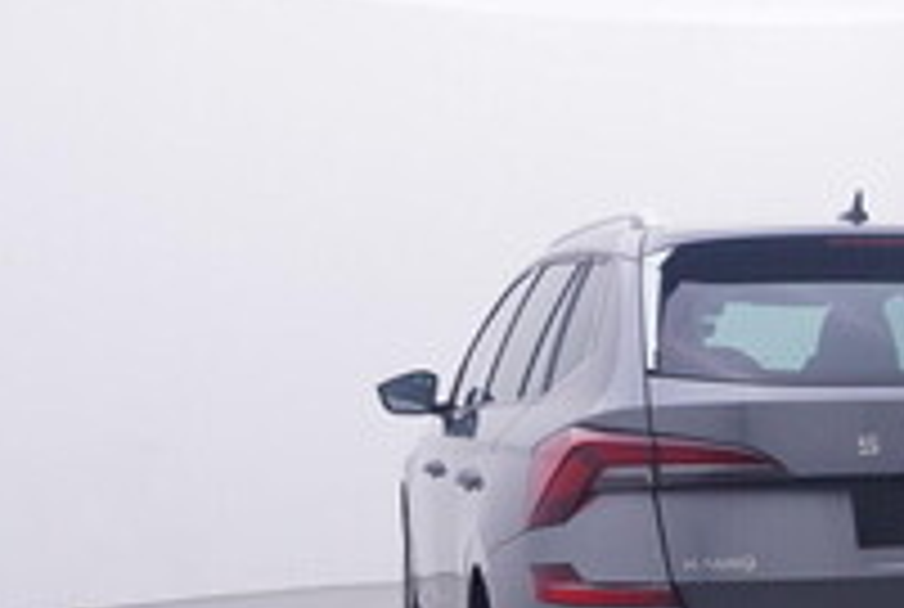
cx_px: 726
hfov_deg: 31.8
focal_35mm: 61
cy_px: 444
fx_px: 1544
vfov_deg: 22.1
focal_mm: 15
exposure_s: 1/80
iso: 200
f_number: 5
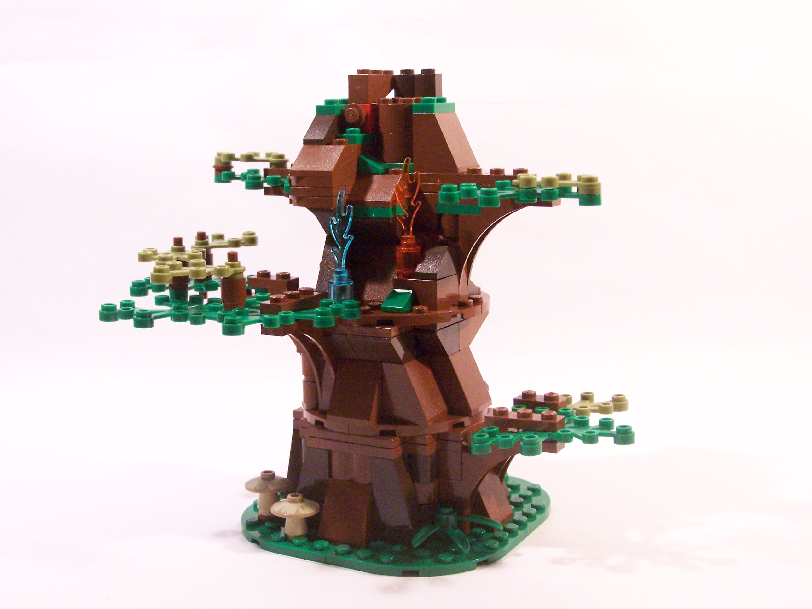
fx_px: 1196
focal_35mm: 51
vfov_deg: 28.6
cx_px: 406
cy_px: 304
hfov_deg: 37.5
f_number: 4
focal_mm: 8.5
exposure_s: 1/30
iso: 400
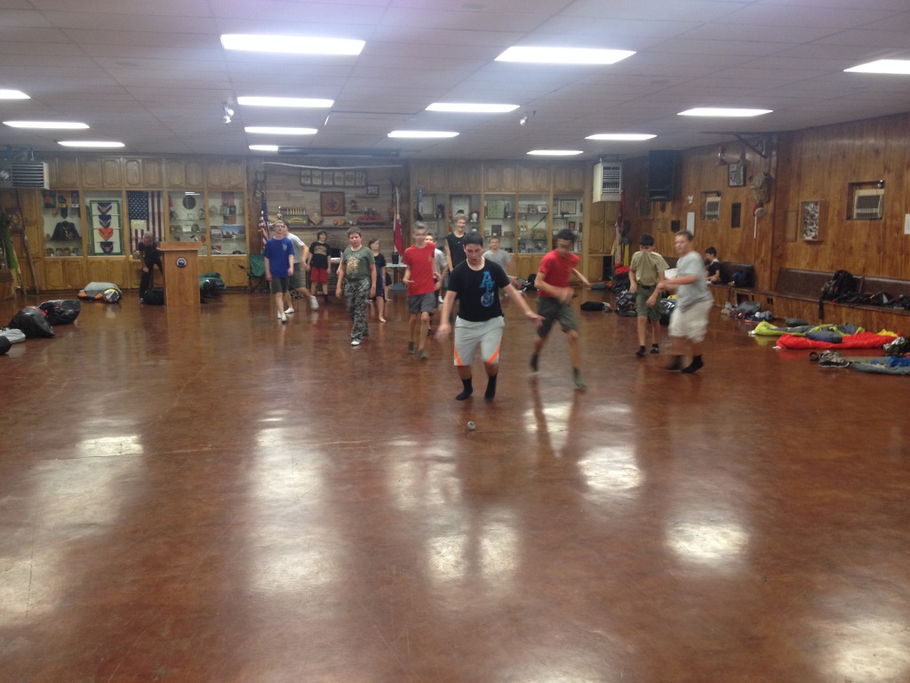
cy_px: 342
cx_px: 455
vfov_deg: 40.7
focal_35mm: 35
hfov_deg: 52.6
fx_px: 920
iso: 100
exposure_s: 1/20
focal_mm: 4.28
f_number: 2.4
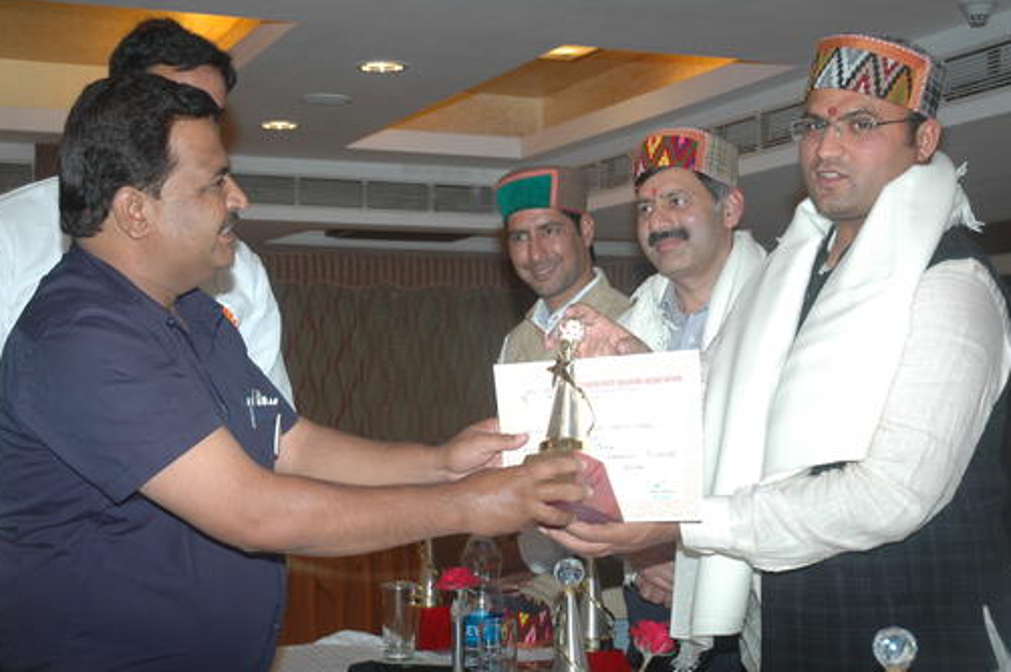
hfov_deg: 32.9
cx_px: 493
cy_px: 365
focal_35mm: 61
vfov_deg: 22.2
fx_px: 1712
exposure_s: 1/60
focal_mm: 34
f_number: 4.2
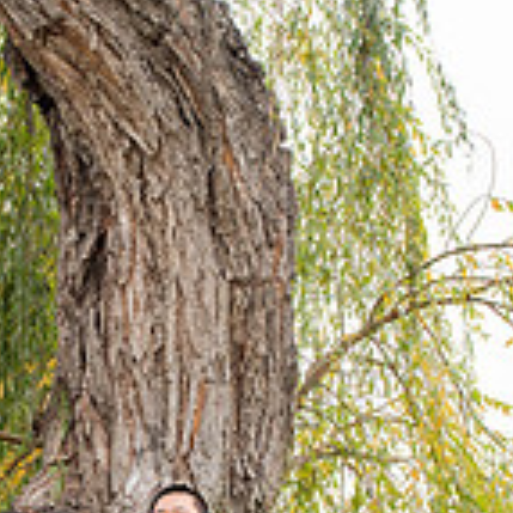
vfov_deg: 23.6
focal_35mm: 72
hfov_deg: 23.8
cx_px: 140
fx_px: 1207
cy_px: 423
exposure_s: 1/125
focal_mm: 27
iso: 500
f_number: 5
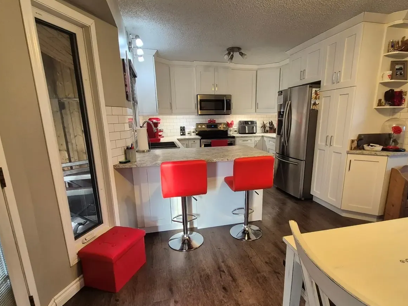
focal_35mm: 18
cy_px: 169
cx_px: 219
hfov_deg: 87.6
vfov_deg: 71.4
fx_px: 212
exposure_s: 1/60
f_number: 2.2
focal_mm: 1.74
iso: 160
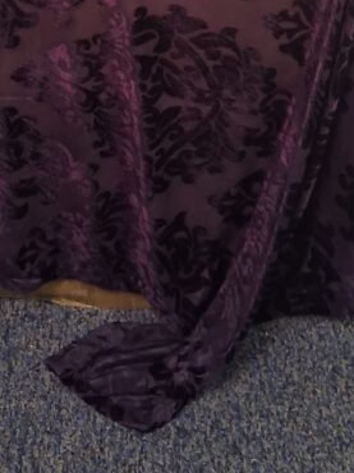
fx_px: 983
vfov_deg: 24.3
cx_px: 133
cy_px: -110
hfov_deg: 20.4
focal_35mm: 72
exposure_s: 1/24
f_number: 1.8
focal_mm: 3.98
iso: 500
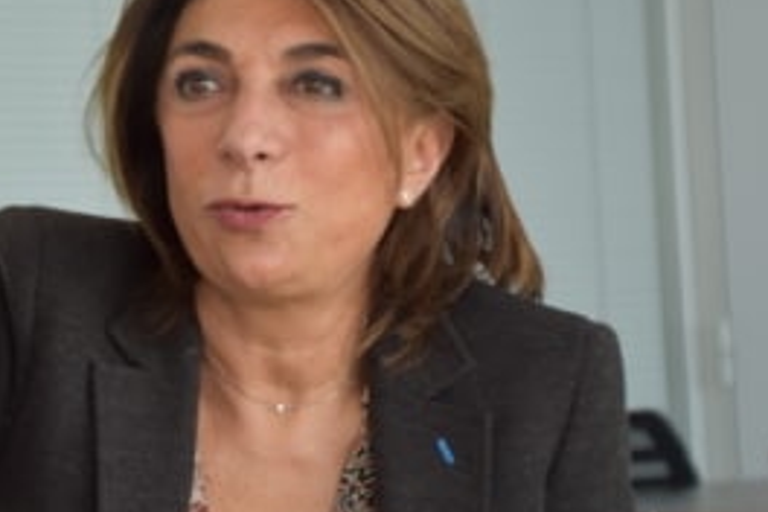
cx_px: 163
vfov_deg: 6.9
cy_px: 102
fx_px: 4224
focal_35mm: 198
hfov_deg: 10.4
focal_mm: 58
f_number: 5
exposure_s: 1/250
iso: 400
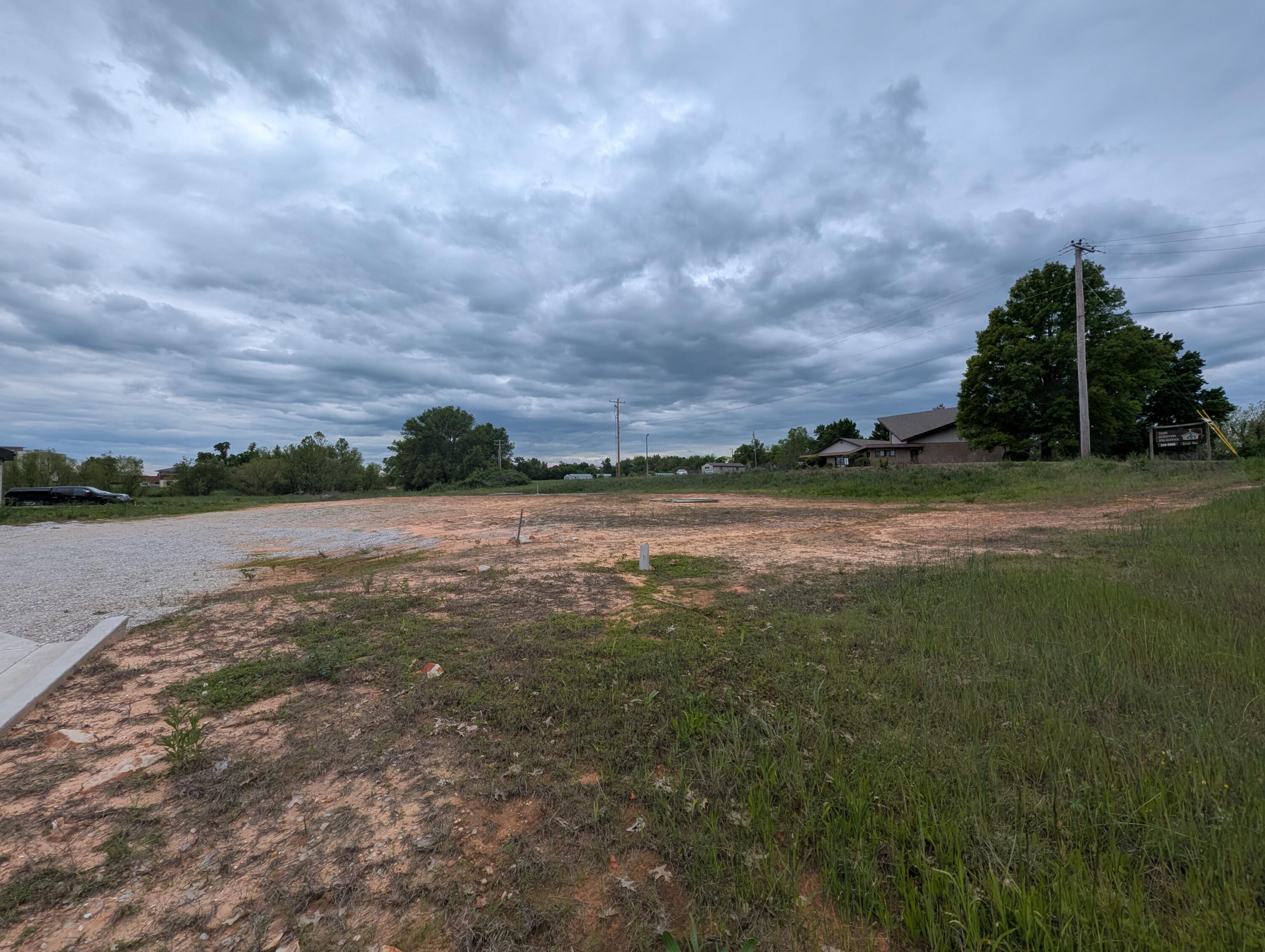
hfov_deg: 106.1
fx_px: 476
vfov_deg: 90.0
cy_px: 476
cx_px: 632
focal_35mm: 13
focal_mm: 1.95
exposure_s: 1/1733
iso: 49
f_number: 2.2
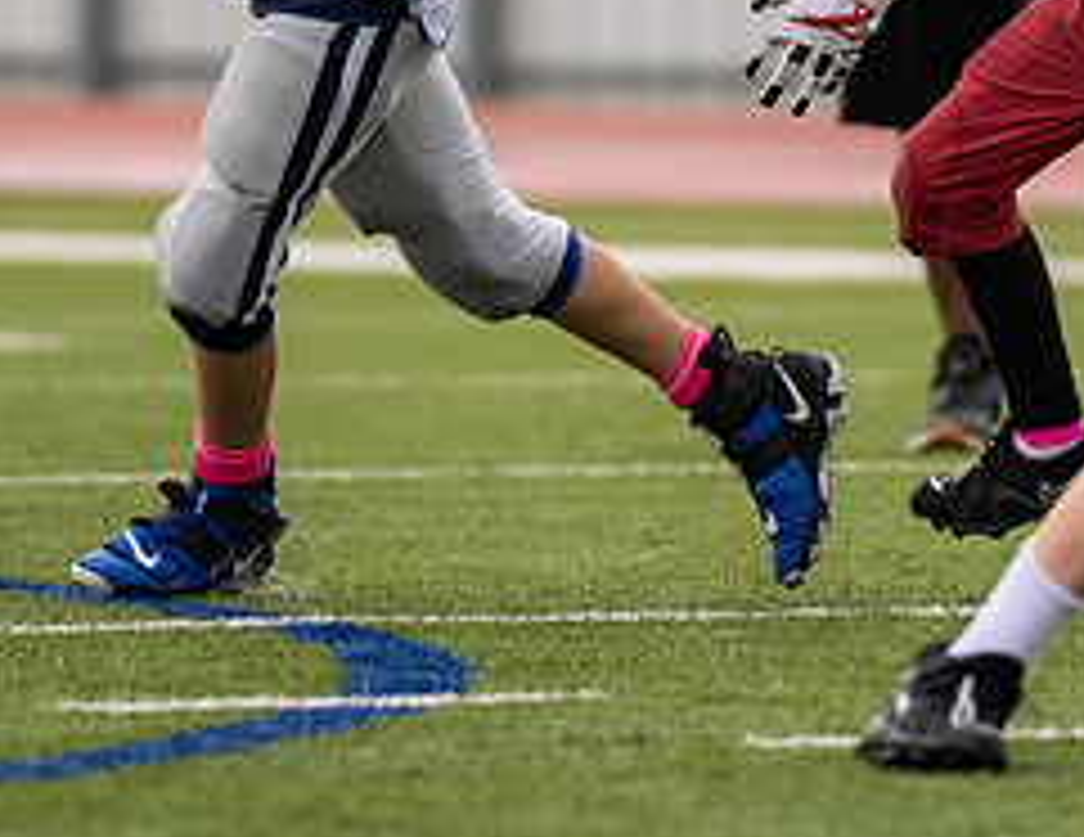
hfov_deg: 2.8
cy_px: -195
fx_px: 22563
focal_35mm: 713
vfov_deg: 2.1
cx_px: 327
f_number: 3.5
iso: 250
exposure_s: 1/1250
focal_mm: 200
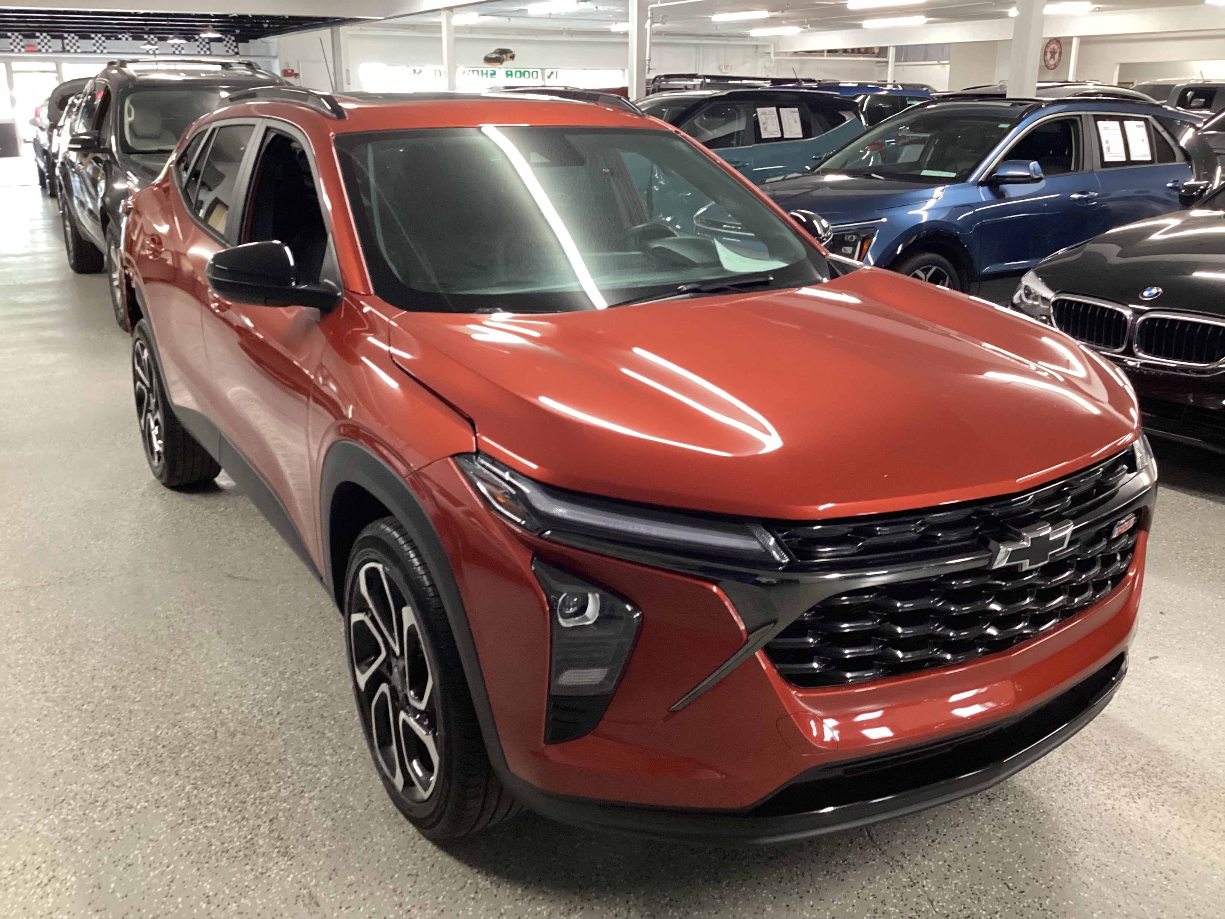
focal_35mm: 31
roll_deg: -0.4
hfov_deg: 58.4
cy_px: 460
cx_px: 612
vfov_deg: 45.4
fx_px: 1097
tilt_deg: -19.3
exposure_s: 1/40
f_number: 2.4
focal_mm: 3.3
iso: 320
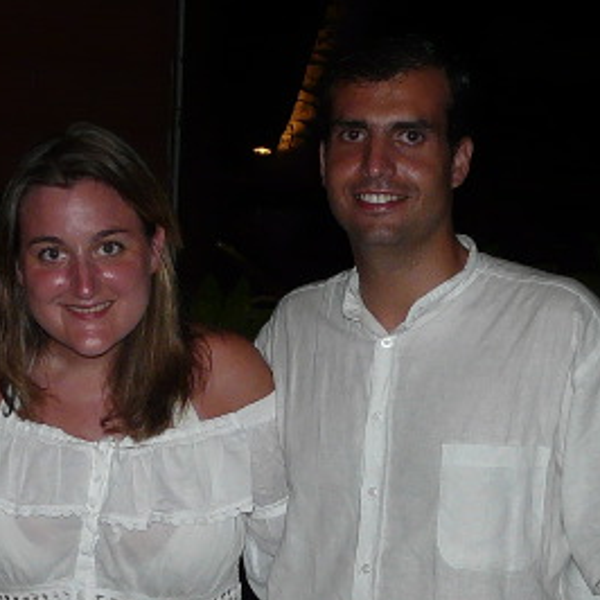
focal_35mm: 102
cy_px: 502
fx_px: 2000
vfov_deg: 16.9
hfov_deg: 16.8
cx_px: 53
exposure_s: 1/30
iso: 100
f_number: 2.8
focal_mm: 4.6
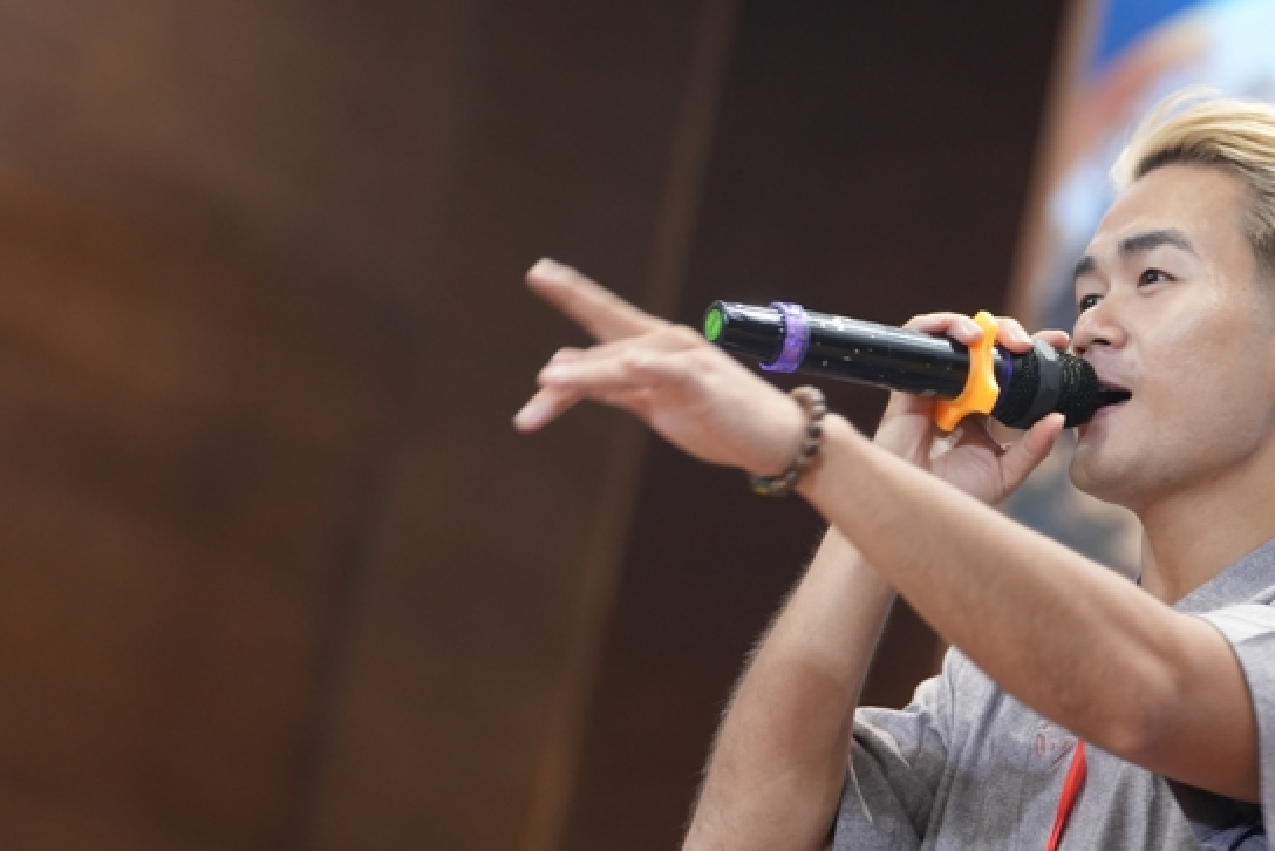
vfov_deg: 8.8
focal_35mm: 156
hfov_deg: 13.1
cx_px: 964
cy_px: 535
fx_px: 5526
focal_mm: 87
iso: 2000
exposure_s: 1/125
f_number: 2.8
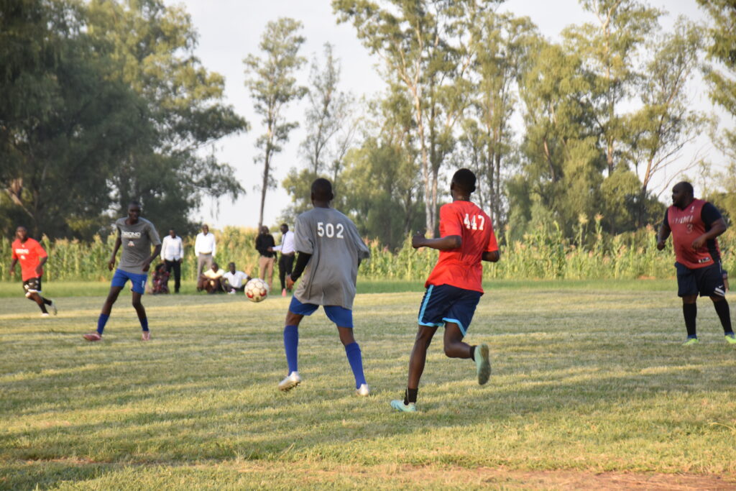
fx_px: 3067
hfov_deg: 13.7
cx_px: 368
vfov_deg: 9.2
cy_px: 246
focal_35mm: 150
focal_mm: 100
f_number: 8
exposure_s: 1/250
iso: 400
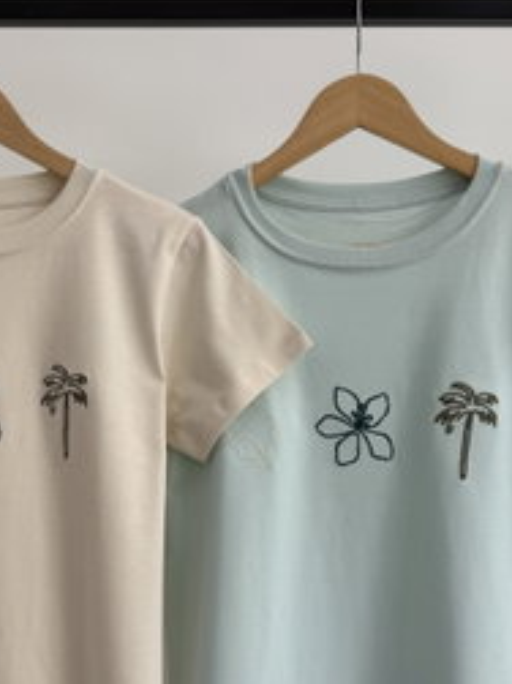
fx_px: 1007
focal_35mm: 51
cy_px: 437
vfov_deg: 37.2
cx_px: 174
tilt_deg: +0.5
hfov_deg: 28.4
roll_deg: -0.3
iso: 64
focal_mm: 6.76
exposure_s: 1/206
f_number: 1.78
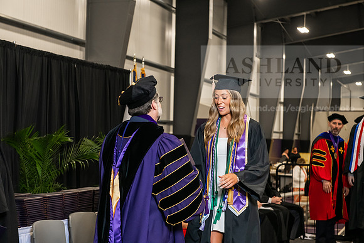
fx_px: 708
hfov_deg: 28.8
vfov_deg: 19.5
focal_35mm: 70
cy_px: 122
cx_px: 182
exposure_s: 1/200
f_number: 5
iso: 2500
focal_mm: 70
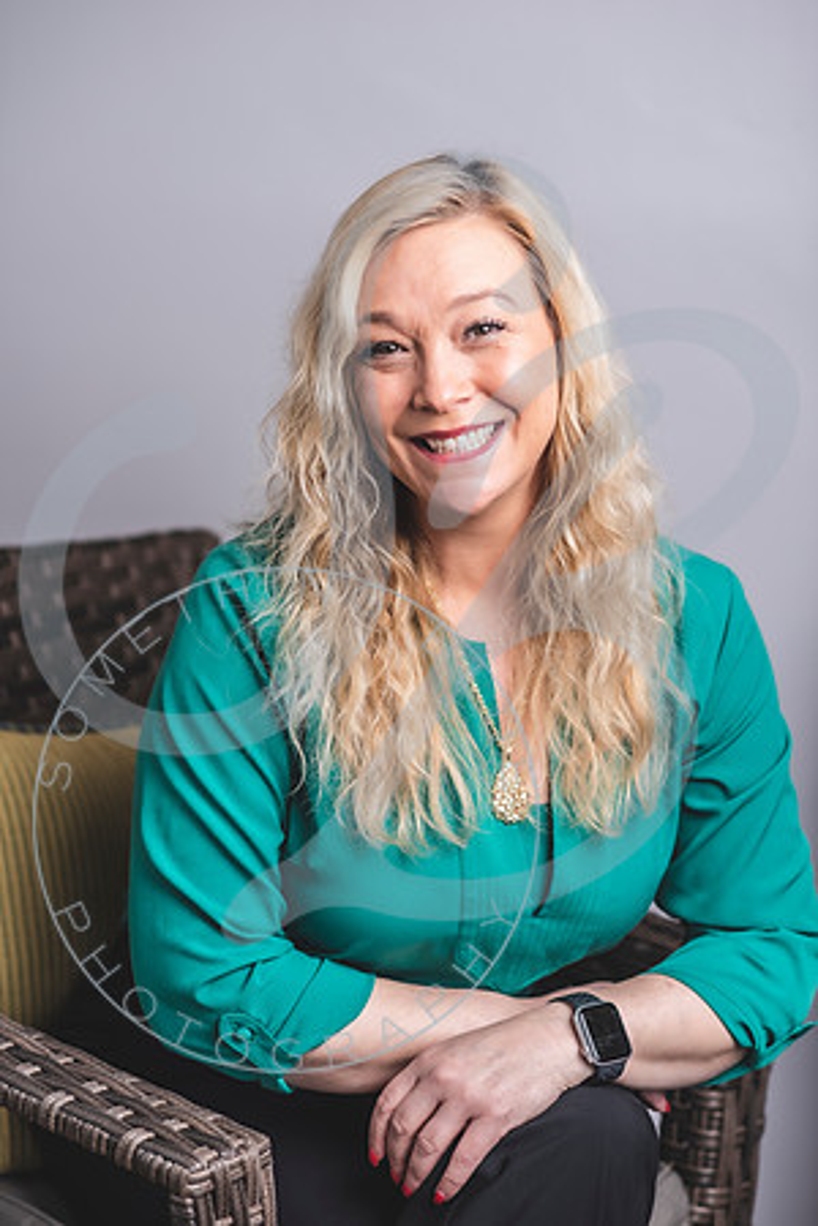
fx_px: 2897
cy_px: 613
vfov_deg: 23.9
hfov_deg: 16.1
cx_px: 409
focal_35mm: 85
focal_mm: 85
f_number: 2.8
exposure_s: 1/125
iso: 100
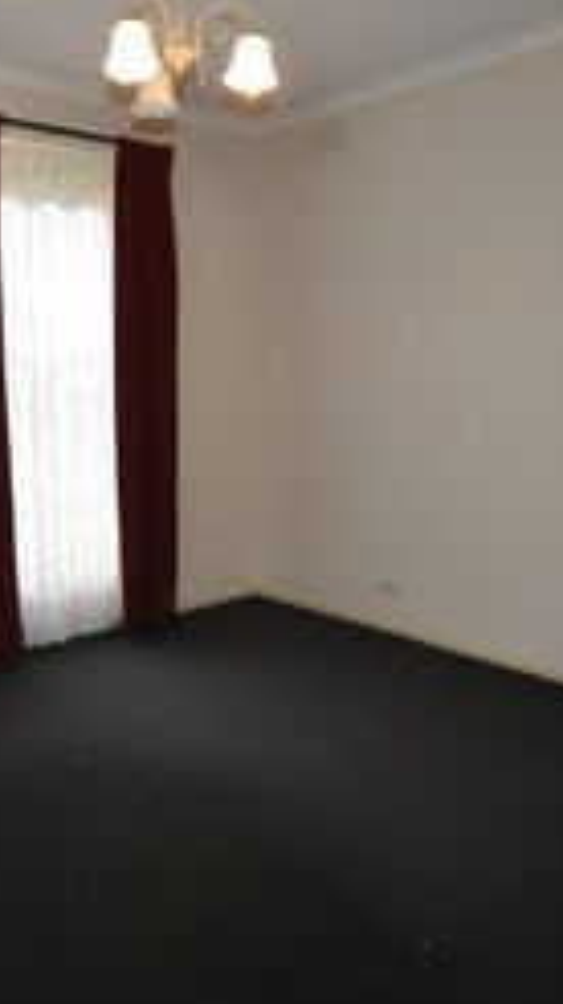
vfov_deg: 64.0
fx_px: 798
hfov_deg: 37.4
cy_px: 431
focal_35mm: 30
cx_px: 110
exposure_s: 1/125
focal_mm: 10
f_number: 3.5
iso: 800
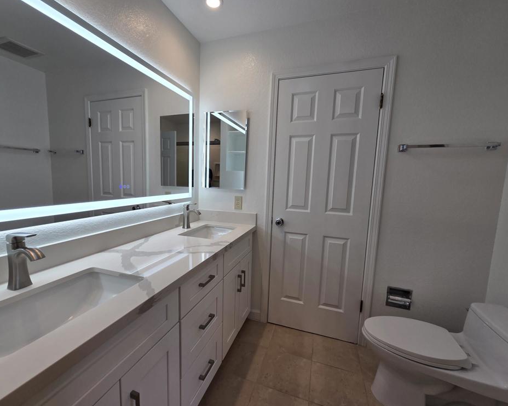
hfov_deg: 100.6
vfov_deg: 88.0
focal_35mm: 14
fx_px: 210
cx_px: 241
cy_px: 206
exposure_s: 1/120
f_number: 2.2
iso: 50
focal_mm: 2.2
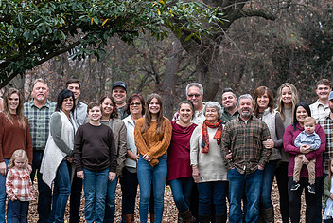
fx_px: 1555
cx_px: 178
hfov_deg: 12.2
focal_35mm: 168
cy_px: 105
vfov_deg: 8.2
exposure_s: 1/125
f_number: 4
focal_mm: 102
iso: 200
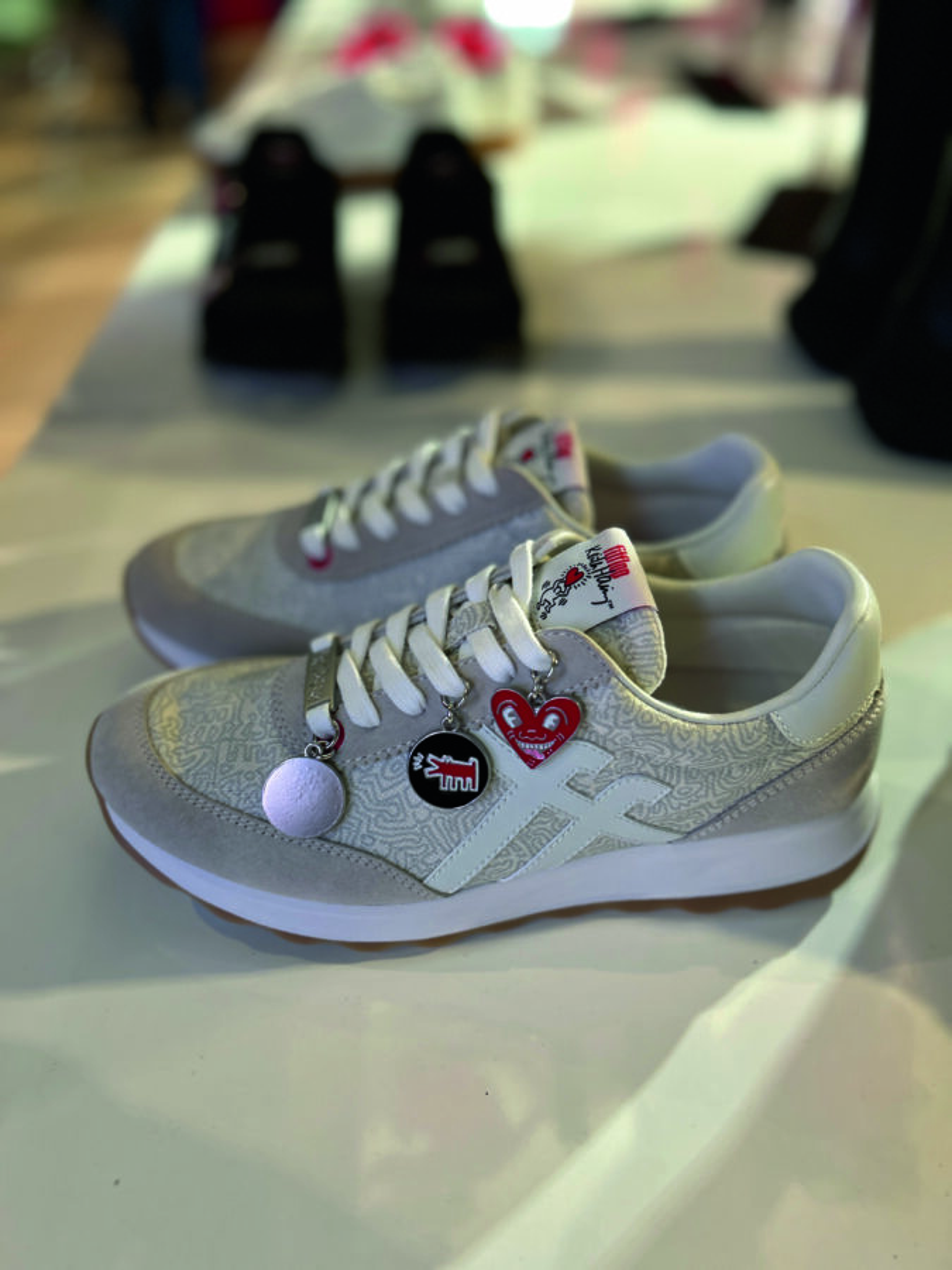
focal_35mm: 26
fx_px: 953
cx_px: 476
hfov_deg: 53.1
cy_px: 635
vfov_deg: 67.3
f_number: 1.5
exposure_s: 1/53
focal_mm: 5.7
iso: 250
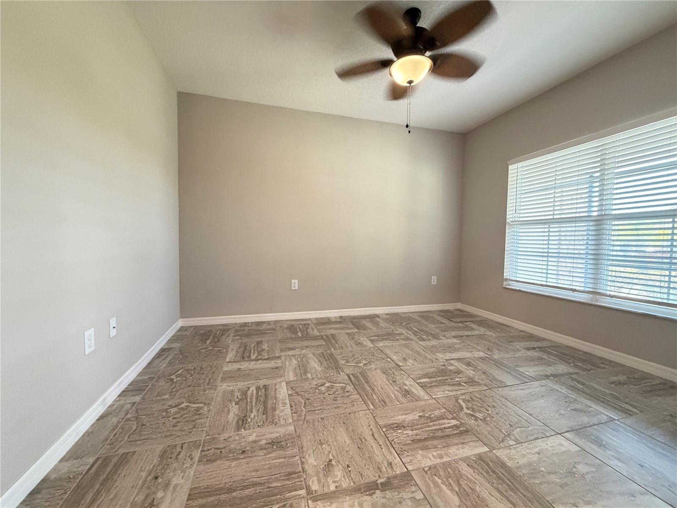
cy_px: 254
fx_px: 274
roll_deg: +0.0
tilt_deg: -1.7
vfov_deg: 85.7
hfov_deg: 102.1
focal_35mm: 14
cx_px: 338
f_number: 2.2
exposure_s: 1/60
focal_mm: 2.22
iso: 500
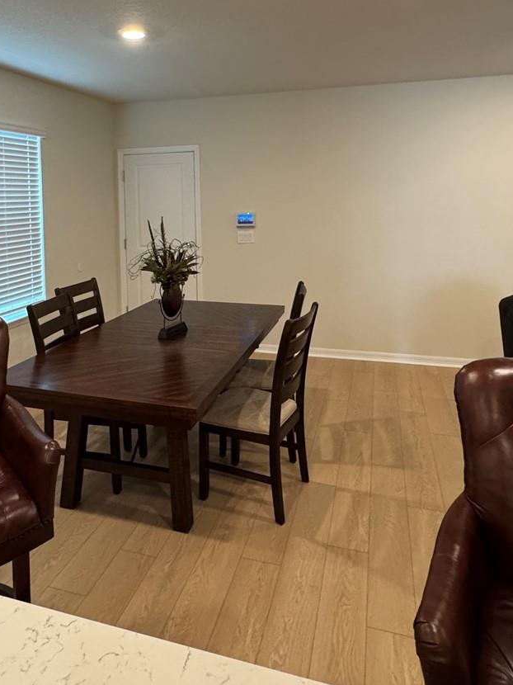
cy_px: 217
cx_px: 203
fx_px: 534
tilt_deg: -3.5
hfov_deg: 51.0
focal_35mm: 27
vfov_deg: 63.3
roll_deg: +2.0
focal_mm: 2.22
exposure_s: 1/120
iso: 320
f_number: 2.2
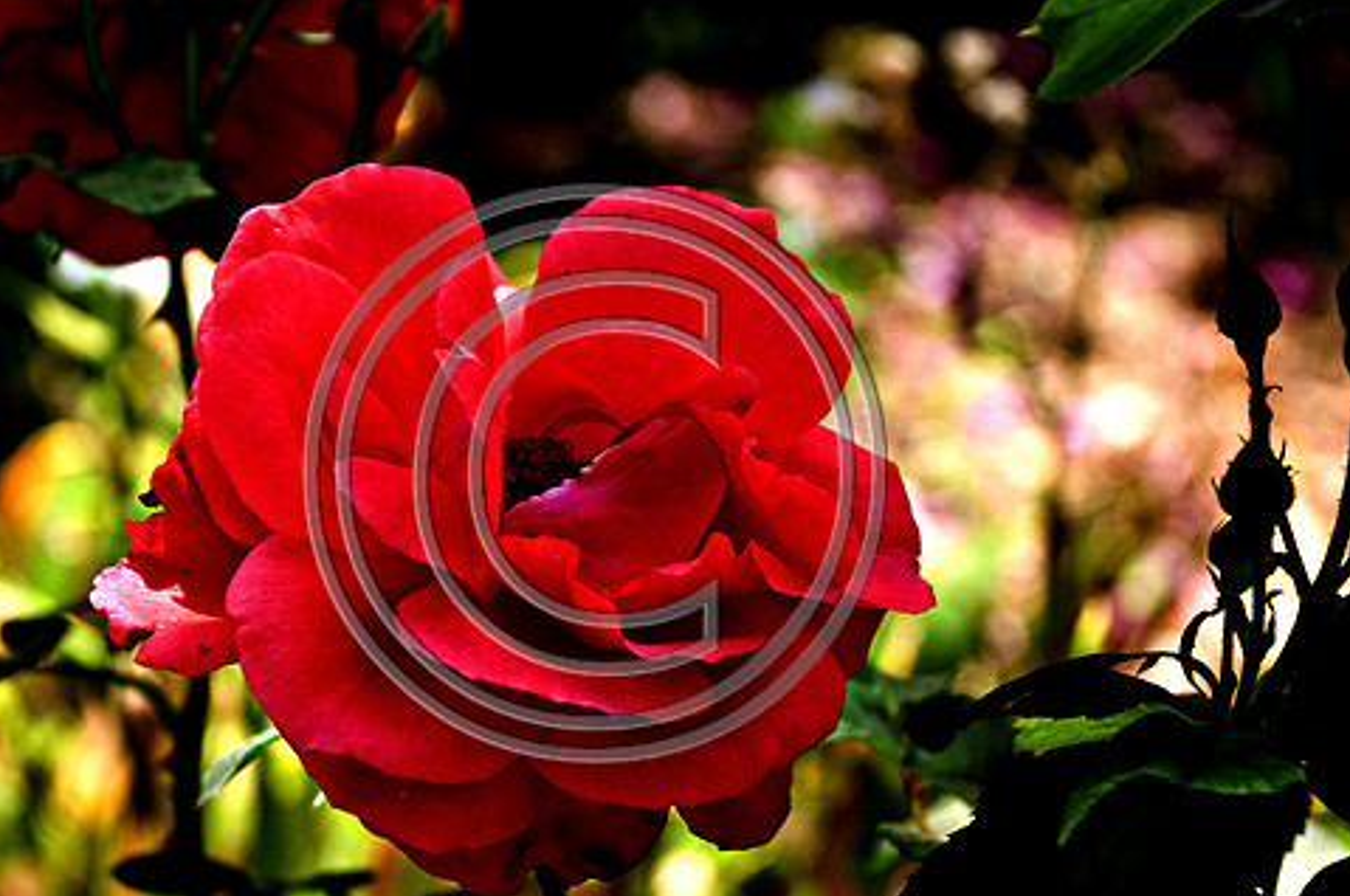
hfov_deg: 17.1
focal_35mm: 120
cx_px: 566
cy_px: 469
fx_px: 4494
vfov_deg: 11.4
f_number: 5.3
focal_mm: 66
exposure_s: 1/60
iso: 200
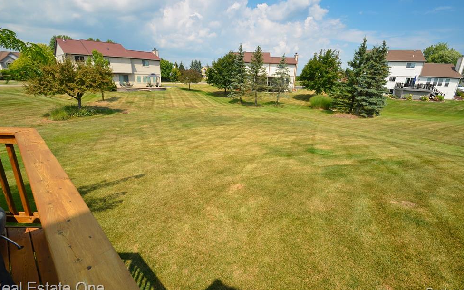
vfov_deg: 71.2
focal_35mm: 16
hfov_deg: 97.8
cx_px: 231
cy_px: 138
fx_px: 202
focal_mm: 10
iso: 100
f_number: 8
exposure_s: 1/250
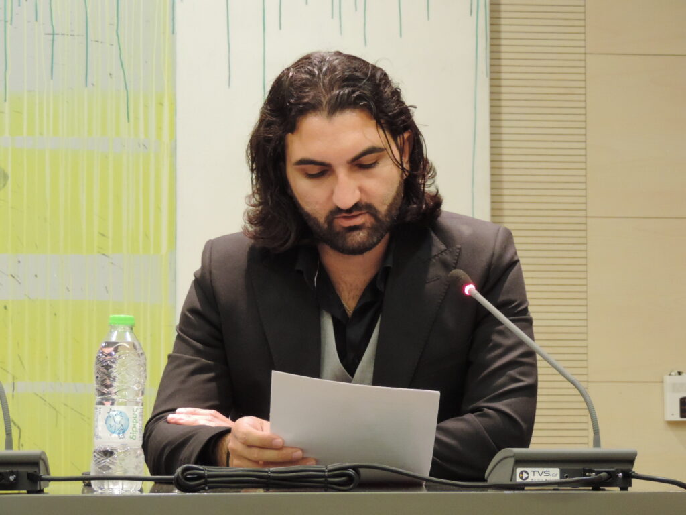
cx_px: 343
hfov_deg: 14.6
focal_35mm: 135
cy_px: 258
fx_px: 2675
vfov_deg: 11.0
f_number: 4.3
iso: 800
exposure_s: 1/20
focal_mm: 24
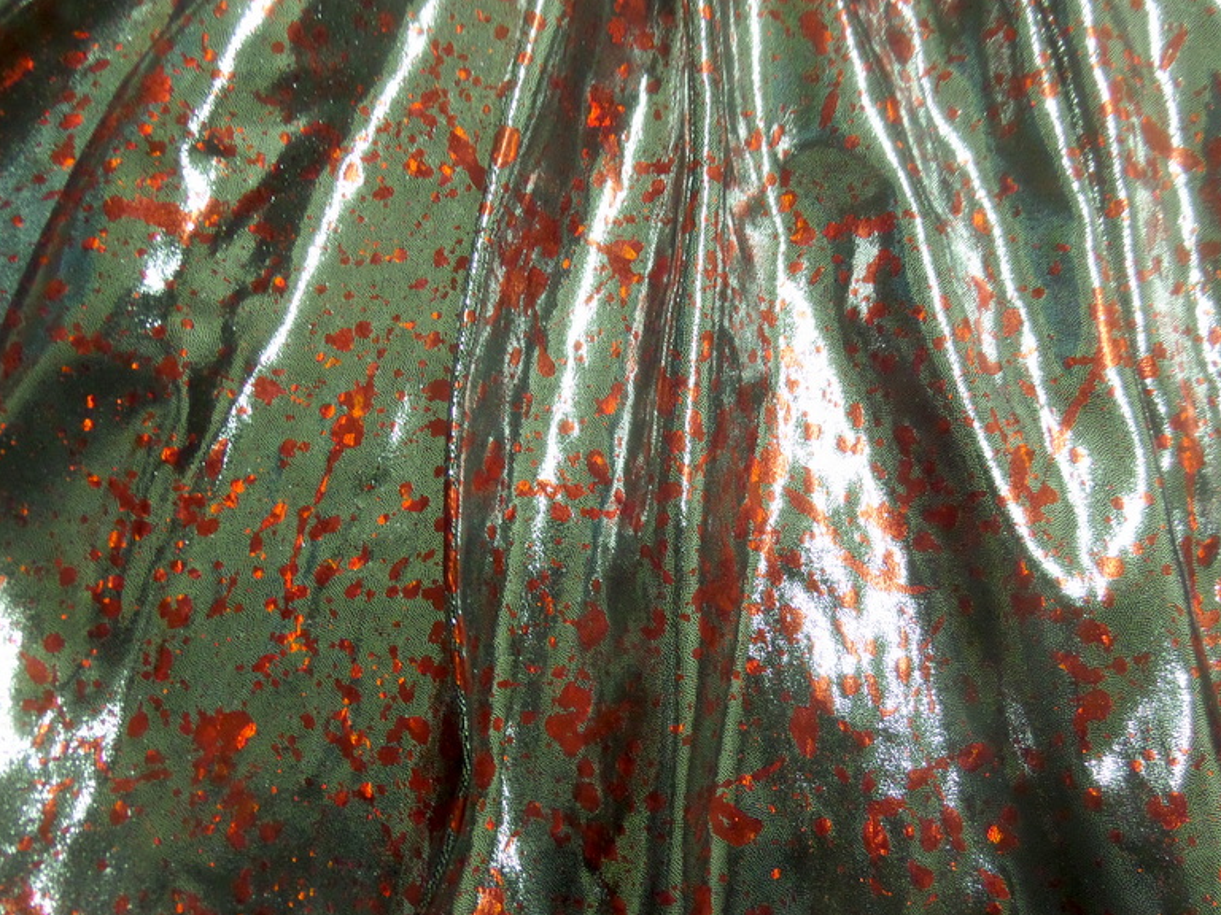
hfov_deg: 69.4
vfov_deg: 54.9
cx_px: 596
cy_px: 450
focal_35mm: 25
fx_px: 882
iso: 400
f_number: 3.2
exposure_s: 1/20
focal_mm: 4
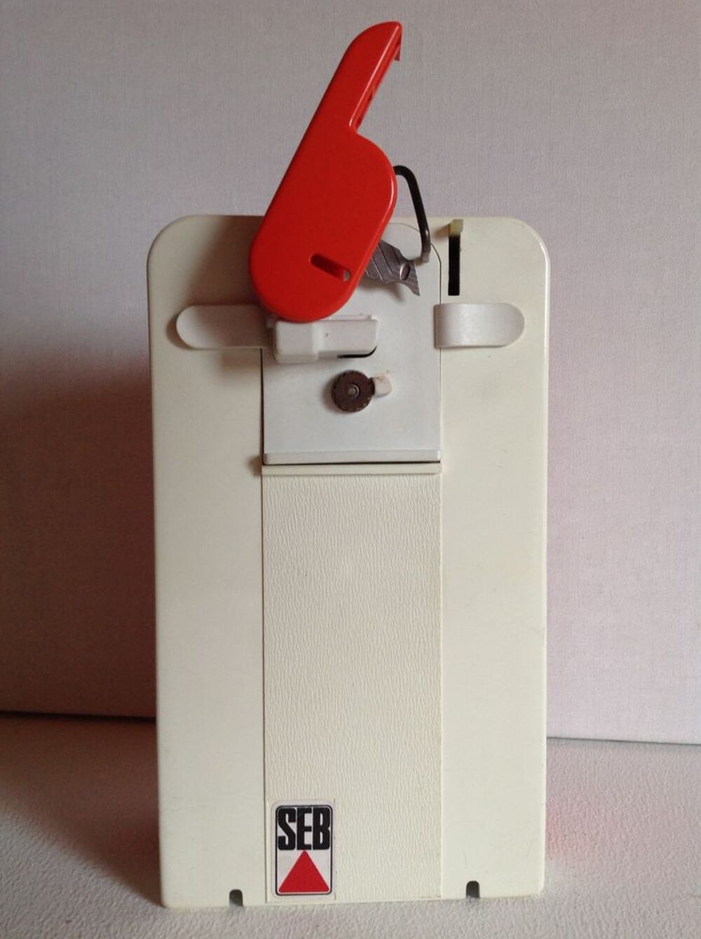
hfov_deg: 40.6
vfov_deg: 52.7
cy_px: 470
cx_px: 350
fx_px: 948
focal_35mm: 35
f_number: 2.4
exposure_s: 1/15
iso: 80
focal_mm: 4.28
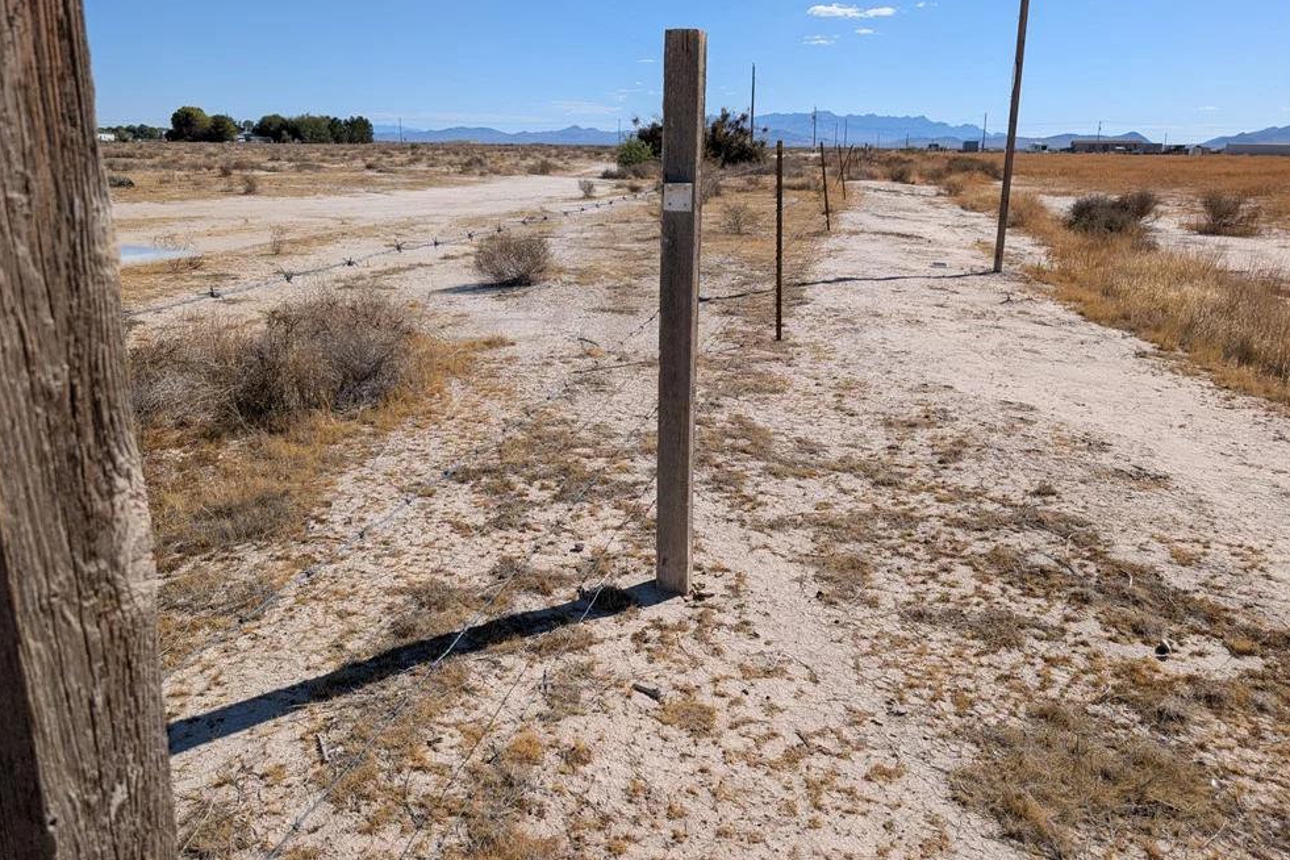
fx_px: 932
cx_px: 624
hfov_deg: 69.4
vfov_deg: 49.5
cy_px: 401
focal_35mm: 26
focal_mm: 6.9
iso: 22
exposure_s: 1/1689
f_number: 1.68
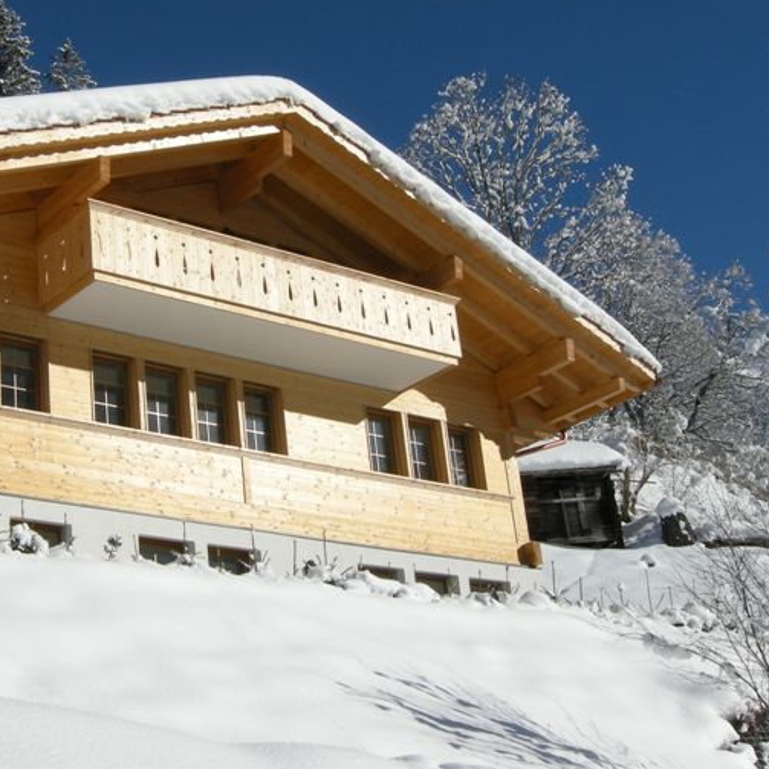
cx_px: 258
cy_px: 329
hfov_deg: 27.1
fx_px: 1583
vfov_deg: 27.3
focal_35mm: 63
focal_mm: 7.5
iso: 64
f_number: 6.8
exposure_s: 1/426
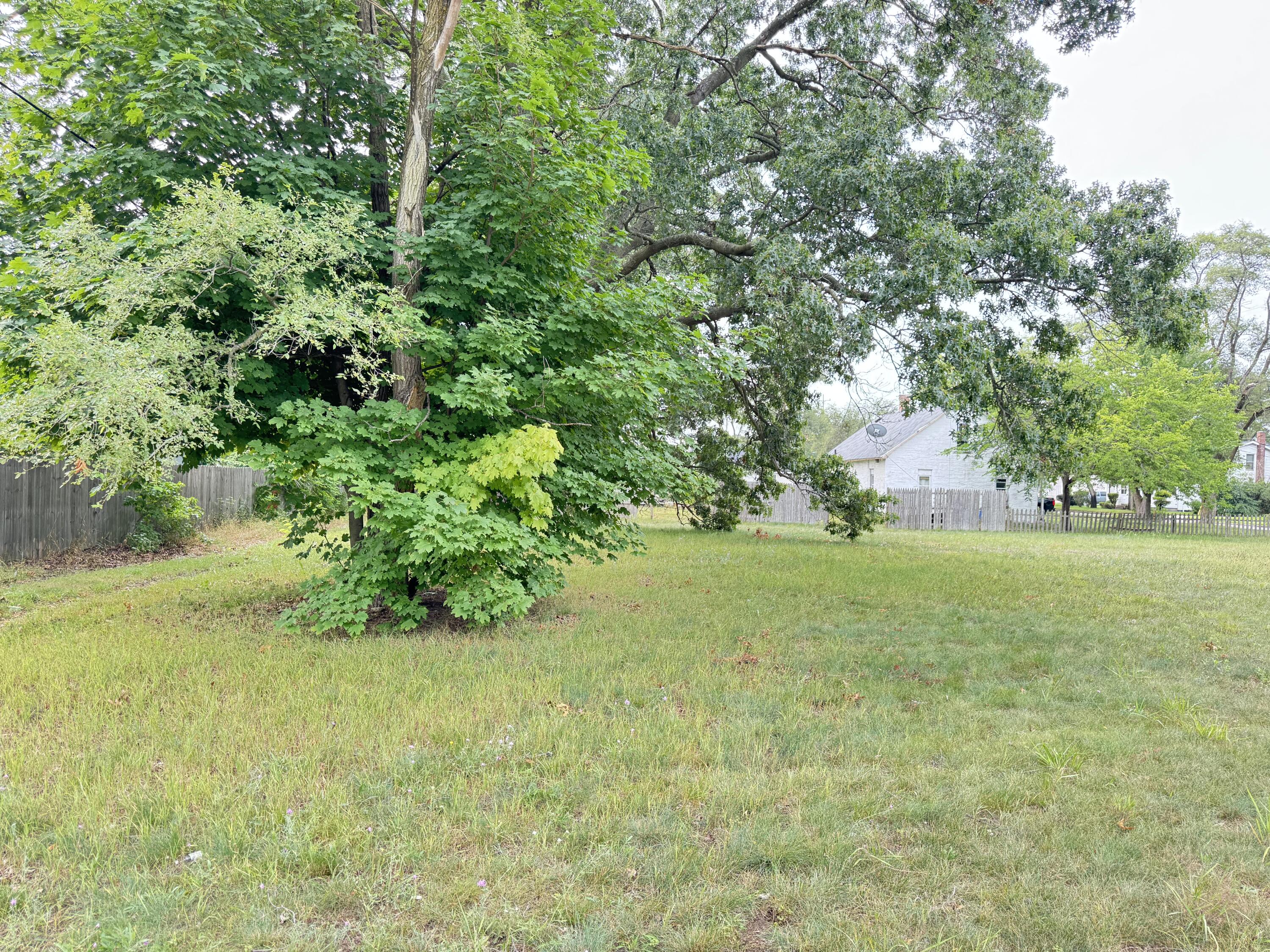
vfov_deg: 56.8
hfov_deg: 71.6
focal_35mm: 24
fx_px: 881
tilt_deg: -1.0
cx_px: 635
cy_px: 476
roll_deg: -2.3
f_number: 1.78
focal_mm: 6.76
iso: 100
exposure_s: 1/172
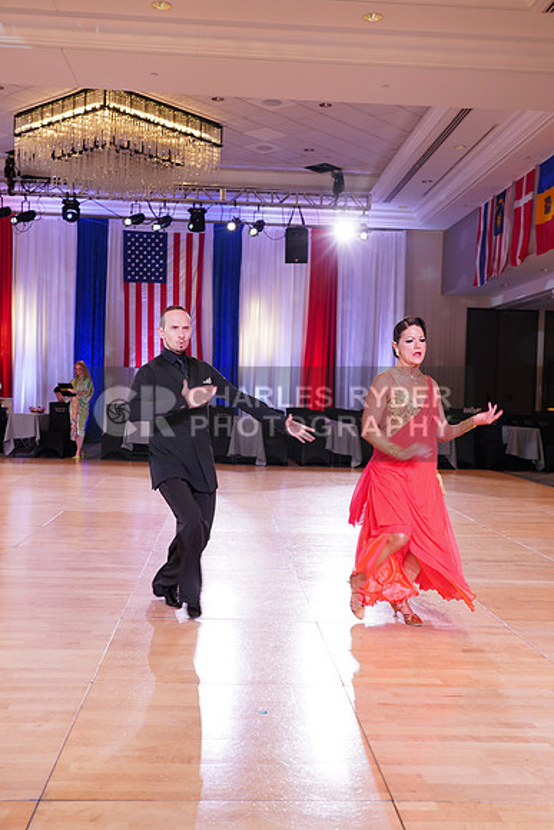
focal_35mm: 36
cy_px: 415
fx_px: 830
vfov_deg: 53.1
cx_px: 277
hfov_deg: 36.9
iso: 1250
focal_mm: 36
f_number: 5
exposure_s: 1/125
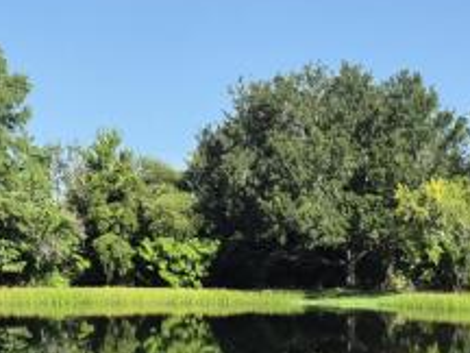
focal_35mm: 85
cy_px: 556
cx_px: 444
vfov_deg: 15.7
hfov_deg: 22.3
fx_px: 1154
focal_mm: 5.4
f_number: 1.8
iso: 80
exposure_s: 1/3320
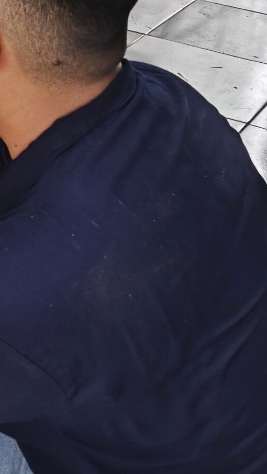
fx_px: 969
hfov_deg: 14.6
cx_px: -139
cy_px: 162
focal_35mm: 77
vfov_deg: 27.4
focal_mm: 4.71
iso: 1600
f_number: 1.7
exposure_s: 1/14.3
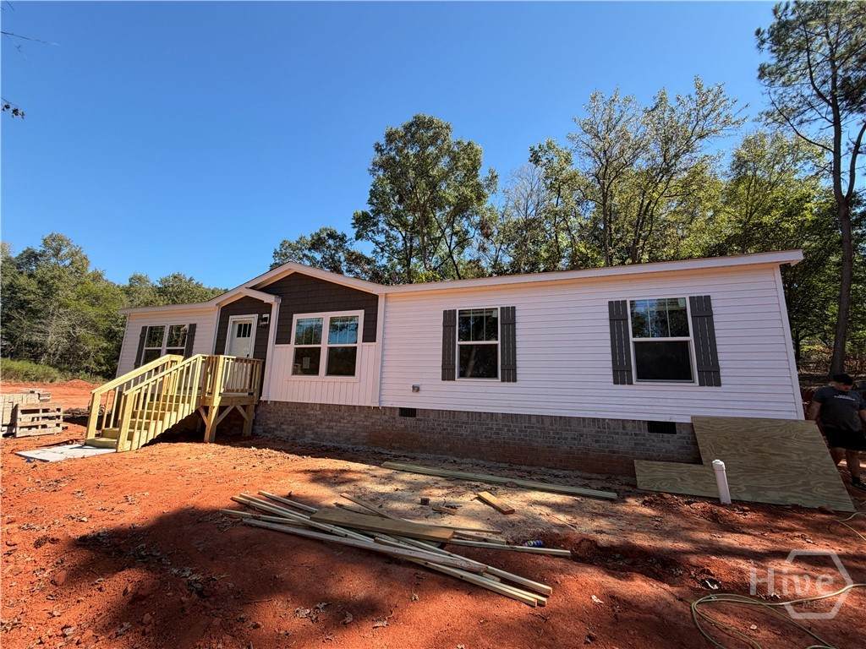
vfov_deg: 85.7
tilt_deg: +10.9
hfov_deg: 102.1
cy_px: 324
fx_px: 350
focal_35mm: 14
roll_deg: -1.7
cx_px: 433
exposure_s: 1/522
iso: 40
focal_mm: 2.22
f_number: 2.2
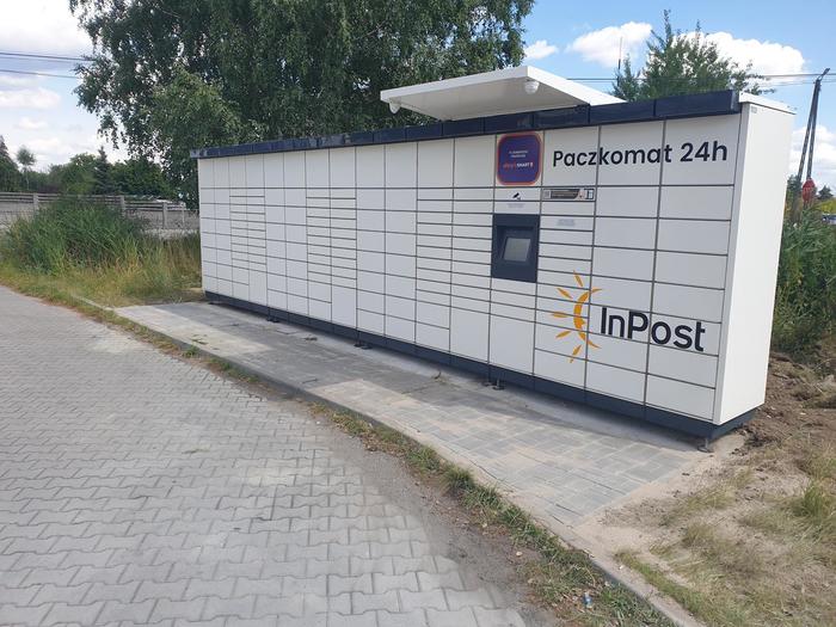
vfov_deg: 53.1
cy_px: 314
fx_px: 628
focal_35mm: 26
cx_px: 418
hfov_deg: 67.3
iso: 50
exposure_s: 1/855
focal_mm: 4.3
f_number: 2.4
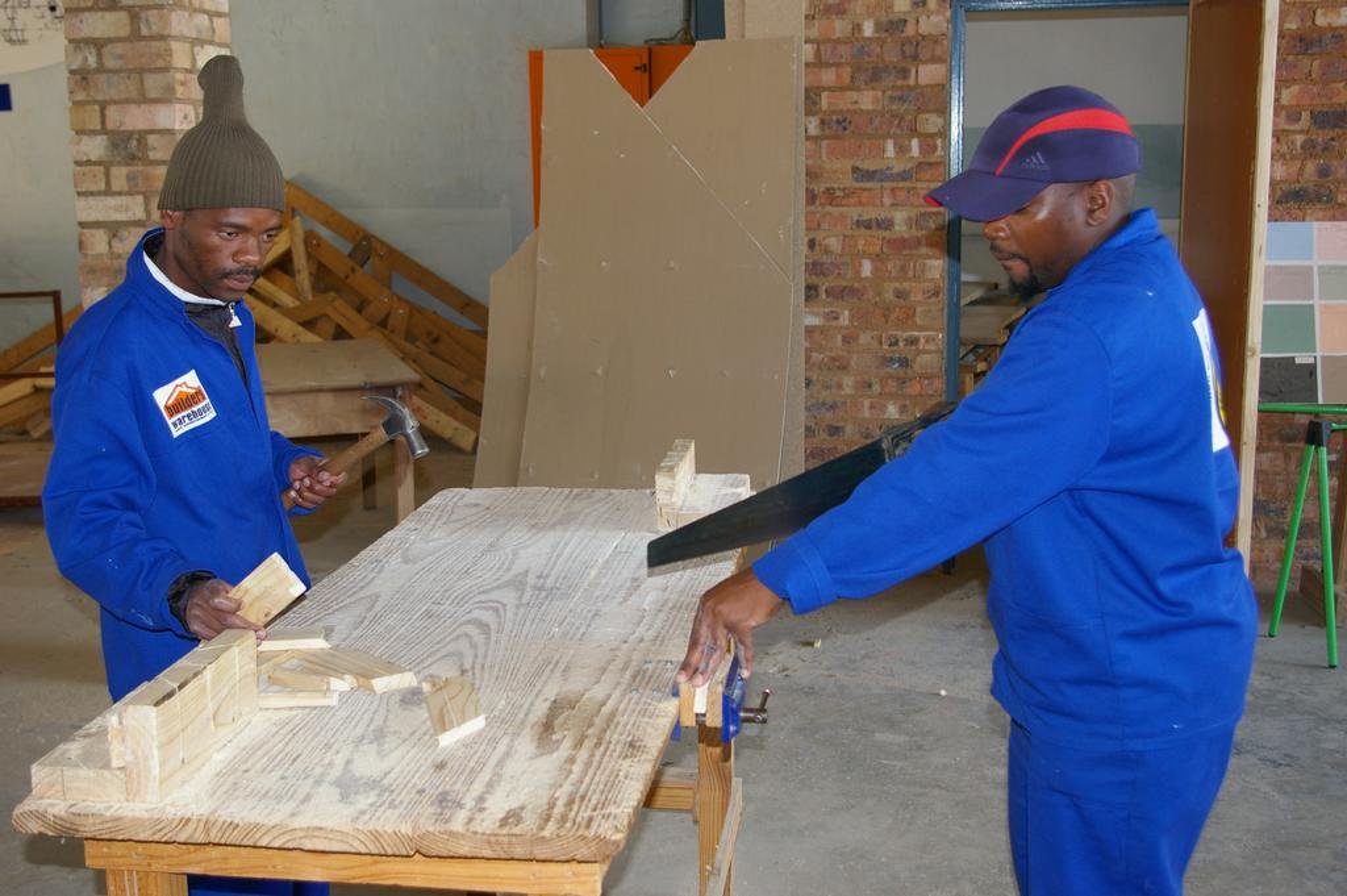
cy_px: 448
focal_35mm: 42
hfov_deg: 46.4
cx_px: 674
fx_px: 1570
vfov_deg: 31.8
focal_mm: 28
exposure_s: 1/45
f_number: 4.5
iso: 400
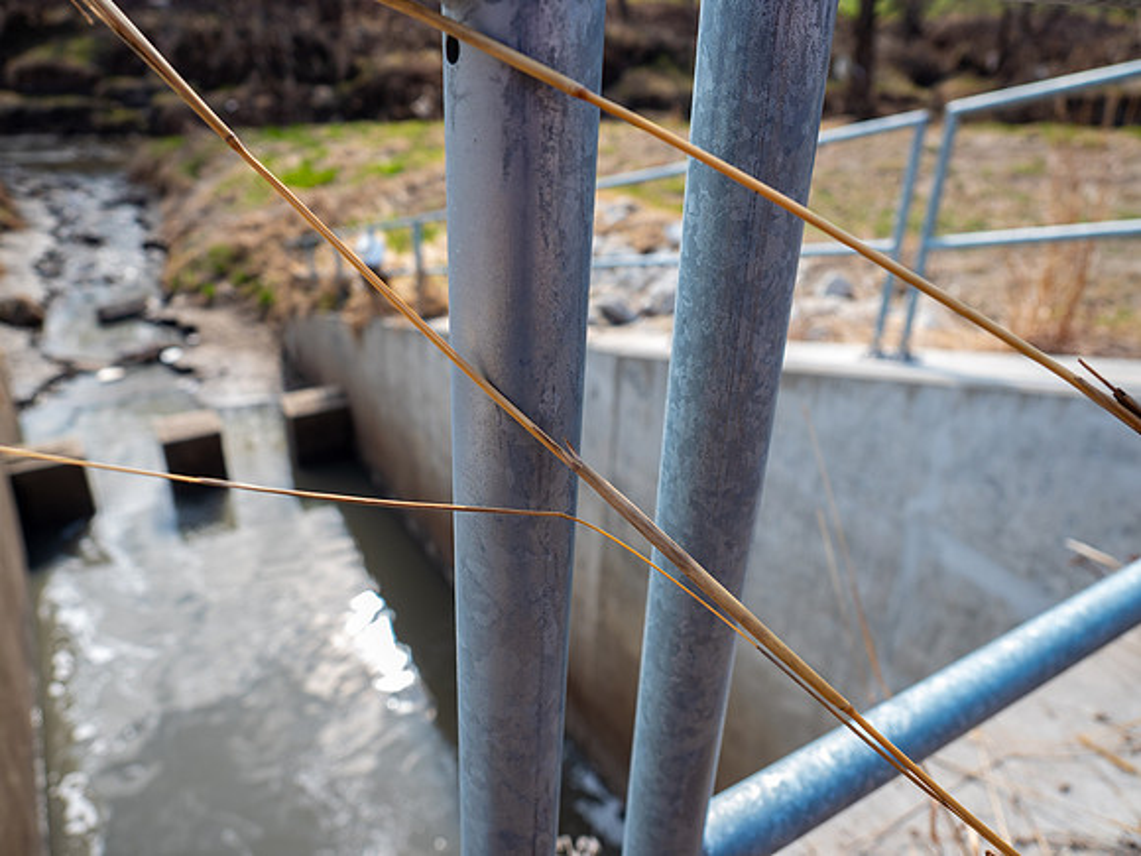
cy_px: 428
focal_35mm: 24
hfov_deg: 71.6
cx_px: 570
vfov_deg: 56.8
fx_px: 791
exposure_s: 1/320
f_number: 2.8
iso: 64
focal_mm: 12
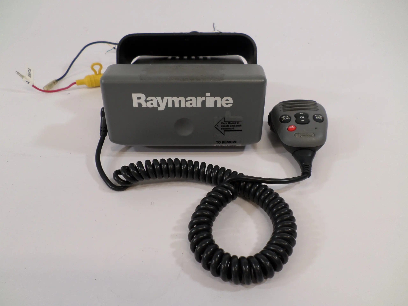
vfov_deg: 54.9
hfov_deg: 69.4
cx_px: 204
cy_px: 153
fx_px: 295
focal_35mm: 25
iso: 80
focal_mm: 4.5
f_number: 2.5
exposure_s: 1/45
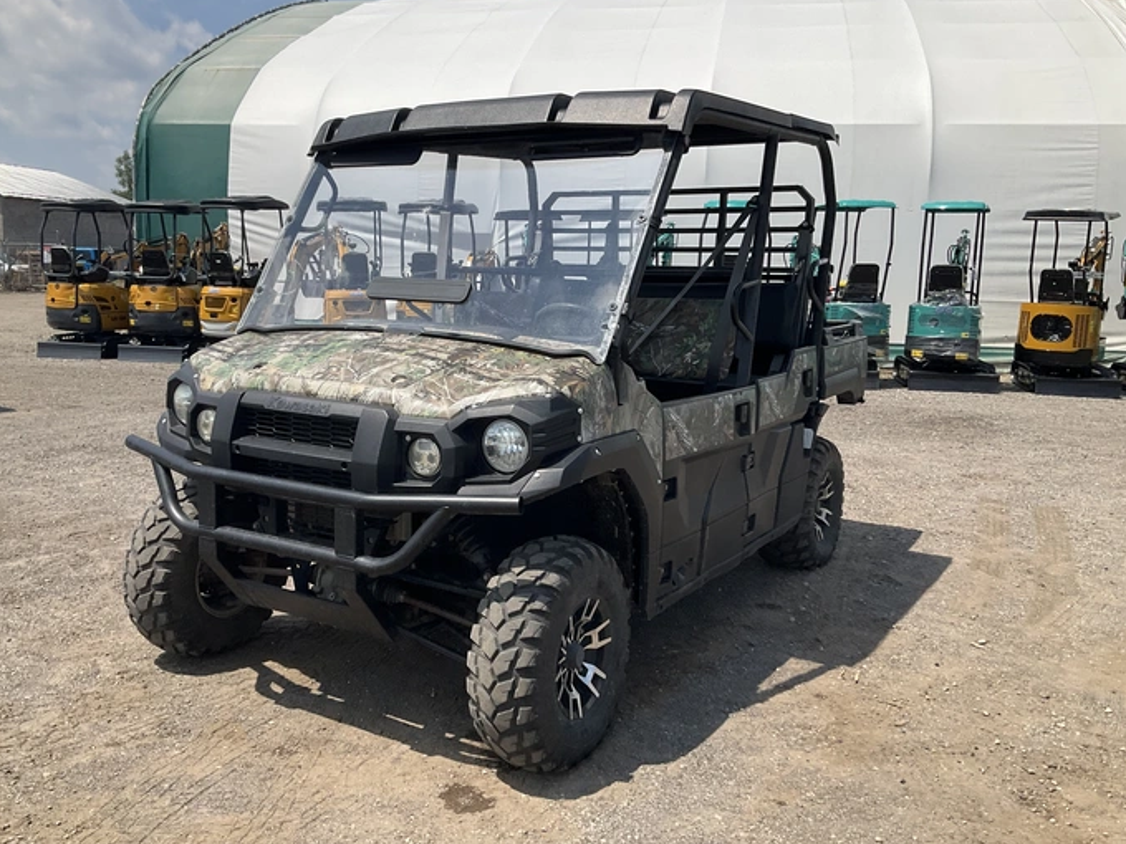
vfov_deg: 44.2
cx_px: 510
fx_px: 1041
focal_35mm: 32
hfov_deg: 56.7
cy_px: 431
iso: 25
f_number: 1.8
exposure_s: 1/2141
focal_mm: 3
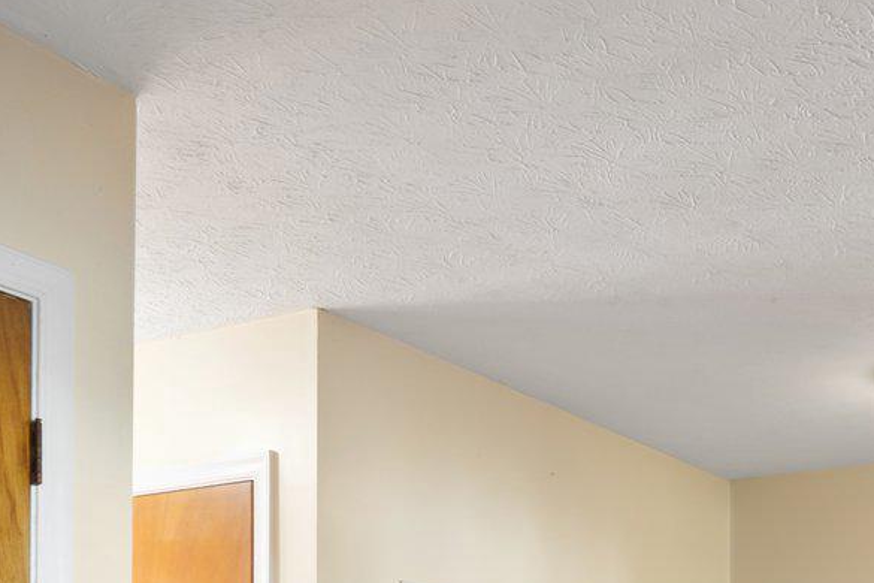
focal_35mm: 56
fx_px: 1359
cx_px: 690
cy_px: 809
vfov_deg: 21.3
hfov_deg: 34.6
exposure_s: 1/2.5
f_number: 8
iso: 500
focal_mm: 16
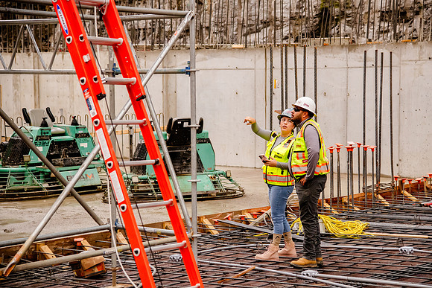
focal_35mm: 83
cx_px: 230
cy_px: 144
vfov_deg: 16.5
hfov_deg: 24.4
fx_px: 997
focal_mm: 78
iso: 2500
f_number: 4.5
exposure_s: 1/250
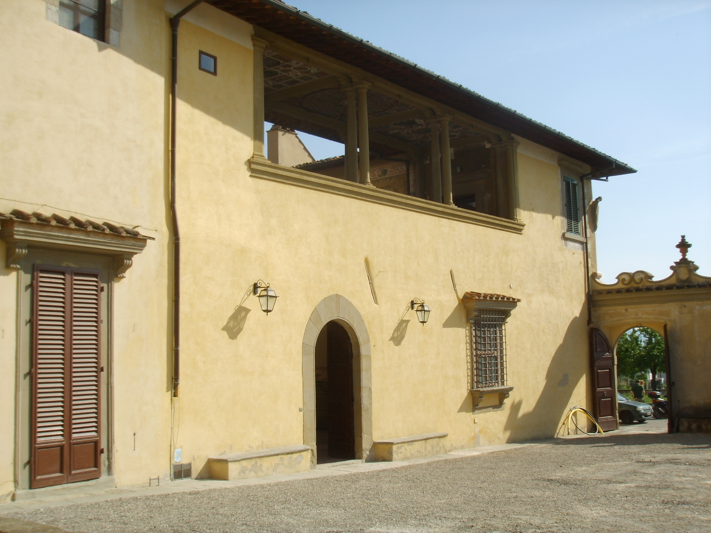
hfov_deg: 47.9
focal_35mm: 39
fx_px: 801
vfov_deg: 36.8
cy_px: 266
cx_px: 356
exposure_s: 1/350
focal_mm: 6.6
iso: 50
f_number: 6.3
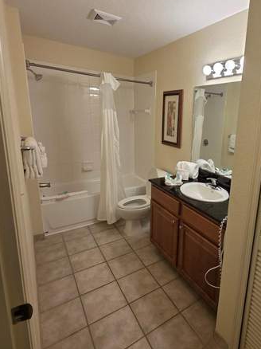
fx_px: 191
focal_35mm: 19
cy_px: 166
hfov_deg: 65.3
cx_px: 189
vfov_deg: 84.6
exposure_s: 1/120
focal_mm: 2.2
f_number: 1.9
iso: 160
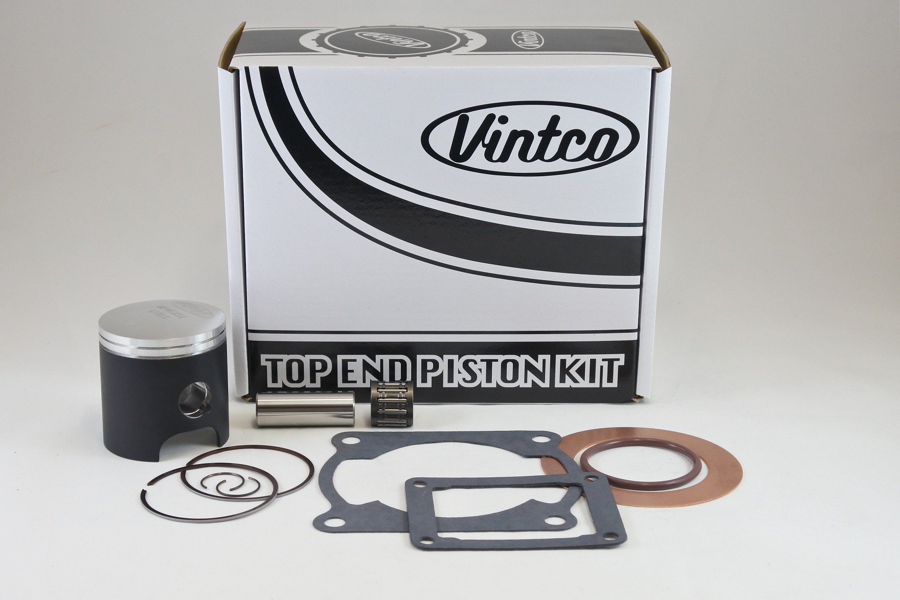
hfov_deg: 36.2
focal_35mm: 55
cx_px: 450
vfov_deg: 24.6
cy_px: 300
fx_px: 1375
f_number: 4.8
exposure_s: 1/125
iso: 500
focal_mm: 20.6
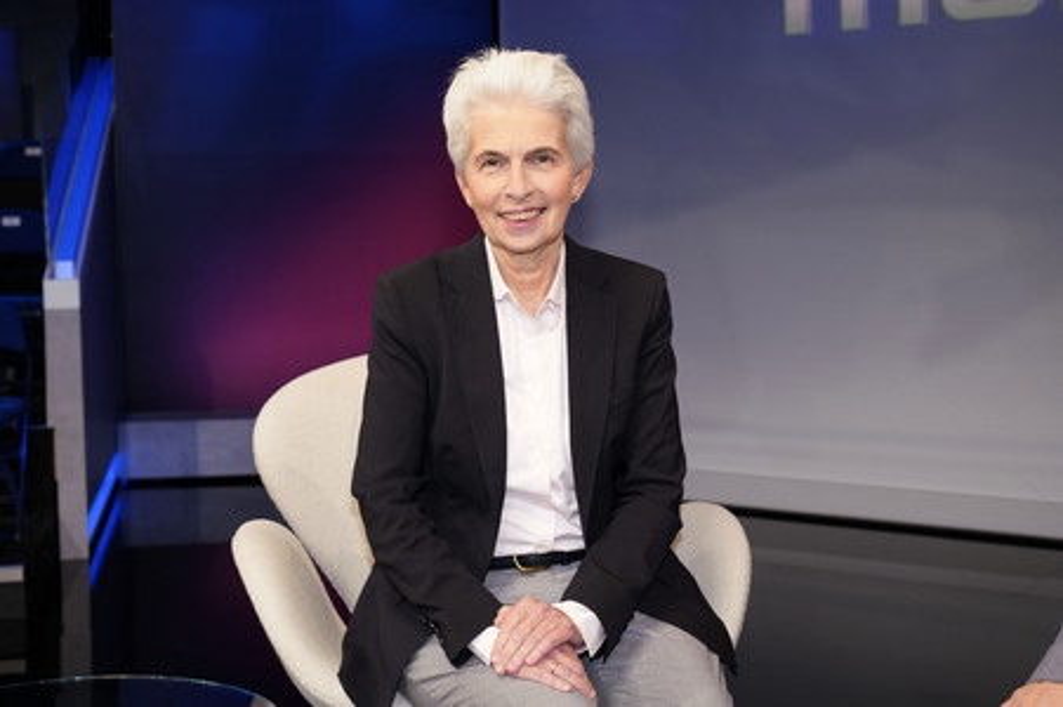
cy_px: 354
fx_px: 1387
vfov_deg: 28.6
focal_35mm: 47
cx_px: 532
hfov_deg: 41.9
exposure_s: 1/125
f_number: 5.6
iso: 2000
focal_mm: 47
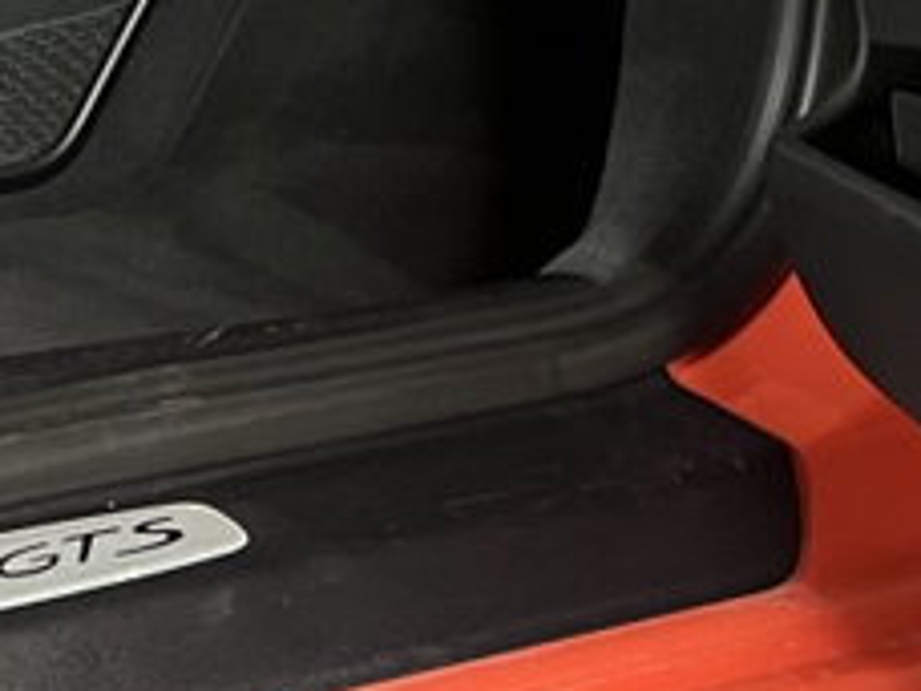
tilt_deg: -5.2
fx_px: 3113
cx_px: -396
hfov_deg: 15.7
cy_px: -420
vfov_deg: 12.0
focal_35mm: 117
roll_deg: -0.1
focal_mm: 5.7
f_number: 1.5
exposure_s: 1/33
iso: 640
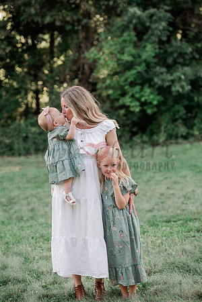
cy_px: 151
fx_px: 842
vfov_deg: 20.4
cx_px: 101
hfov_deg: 13.7
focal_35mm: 100
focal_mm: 100
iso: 320
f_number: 3.5
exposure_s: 1/250
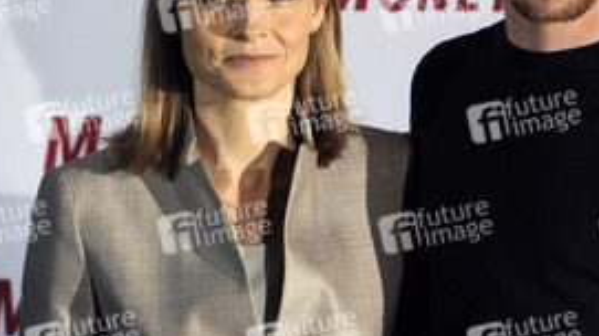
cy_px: 62
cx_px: 465
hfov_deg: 6.2
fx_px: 5539
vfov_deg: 3.5
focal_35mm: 349
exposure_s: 1/400
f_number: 5.6
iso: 640
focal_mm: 200
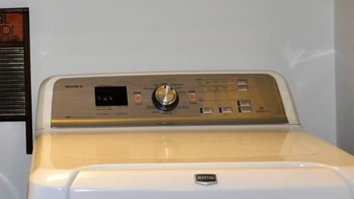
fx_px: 798
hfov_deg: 23.8
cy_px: 6
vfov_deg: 14.0
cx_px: -15
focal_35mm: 85
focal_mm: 24
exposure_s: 1/60
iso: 800
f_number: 3.8
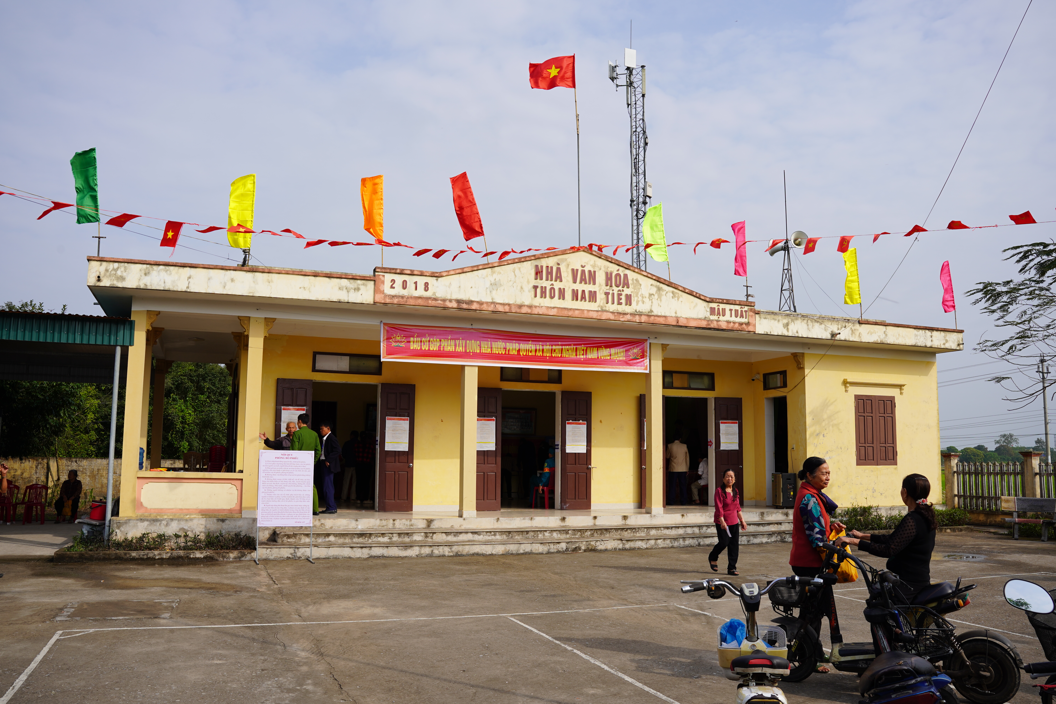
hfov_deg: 65.5
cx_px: 528
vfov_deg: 46.4
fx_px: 821
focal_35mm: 28
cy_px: 352
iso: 100
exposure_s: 1/200
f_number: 10
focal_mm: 28
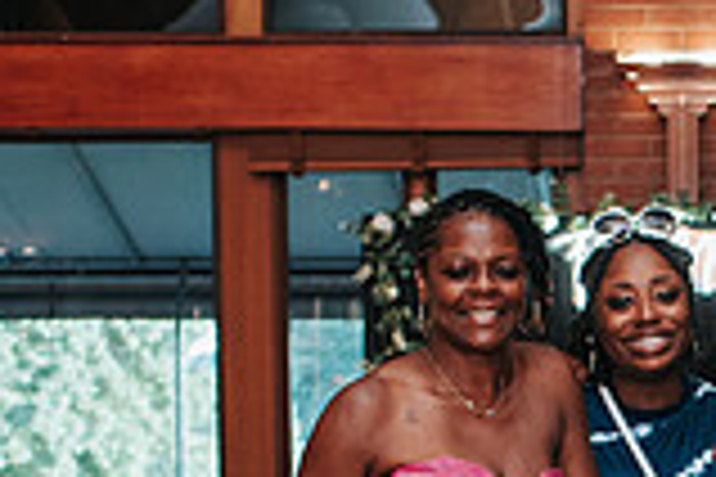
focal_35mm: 156
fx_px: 3102
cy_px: 757
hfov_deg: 12.8
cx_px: 865
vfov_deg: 8.6
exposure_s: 1/200
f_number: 3.2
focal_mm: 35
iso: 1000
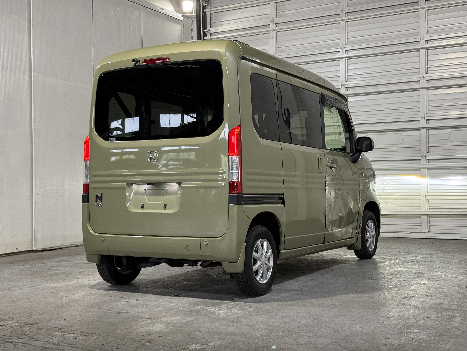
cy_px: 176
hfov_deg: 39.7
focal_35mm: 48
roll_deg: +0.6
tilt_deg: +0.5
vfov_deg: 30.3
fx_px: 648
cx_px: 234
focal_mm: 6.76
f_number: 1.78
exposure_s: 1/60
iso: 100
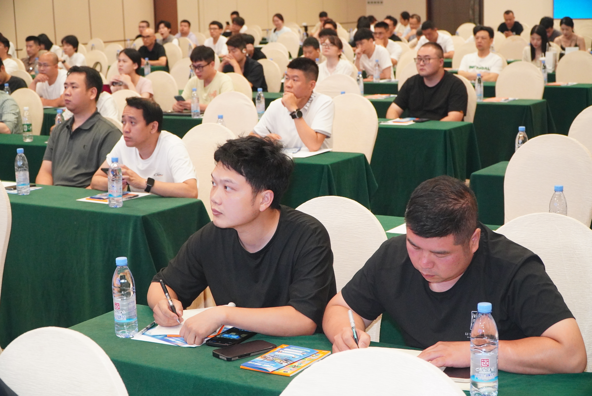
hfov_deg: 33.4
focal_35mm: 60
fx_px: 987
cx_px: 296
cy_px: 198
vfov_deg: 22.7
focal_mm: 40
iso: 4000
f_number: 5
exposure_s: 1/160
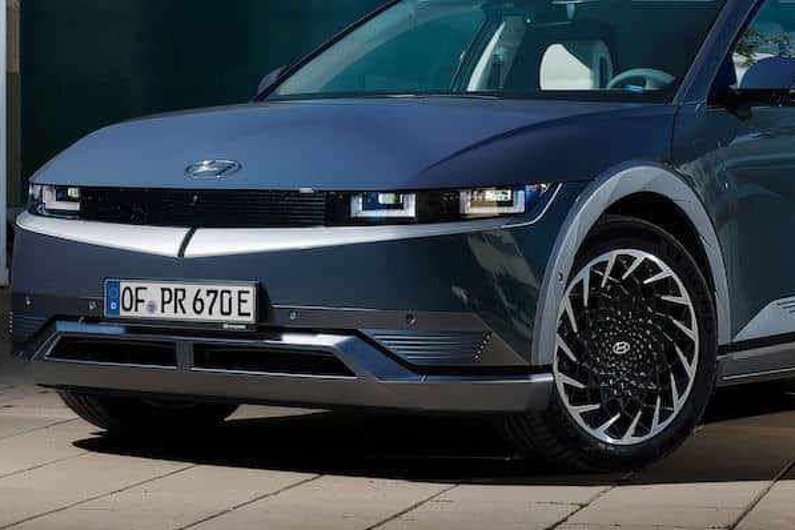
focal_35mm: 120
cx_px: 503
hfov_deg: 17.0
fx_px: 2650
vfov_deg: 11.3
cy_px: 14
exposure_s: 1/160
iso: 100
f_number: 7.1
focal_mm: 56
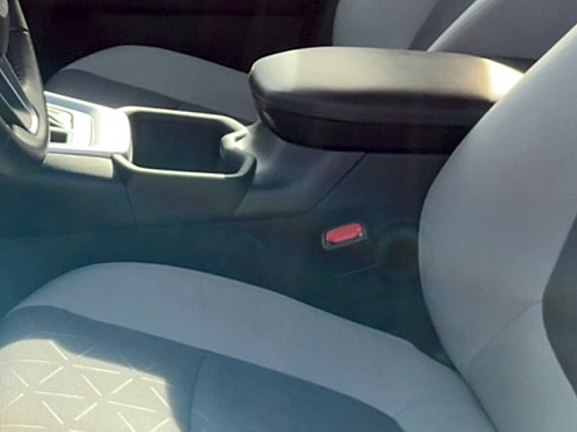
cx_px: 138
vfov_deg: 21.4
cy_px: 90
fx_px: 1133
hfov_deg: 28.1
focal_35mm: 68
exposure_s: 1/196
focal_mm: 3
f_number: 1.8
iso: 32
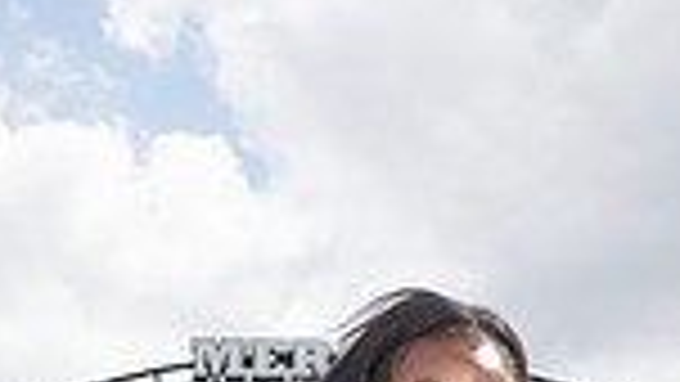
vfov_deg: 7.7
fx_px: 2597
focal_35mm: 144
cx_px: 414
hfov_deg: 14.9
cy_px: 993
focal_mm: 46
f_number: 7.1
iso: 125
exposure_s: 1/400
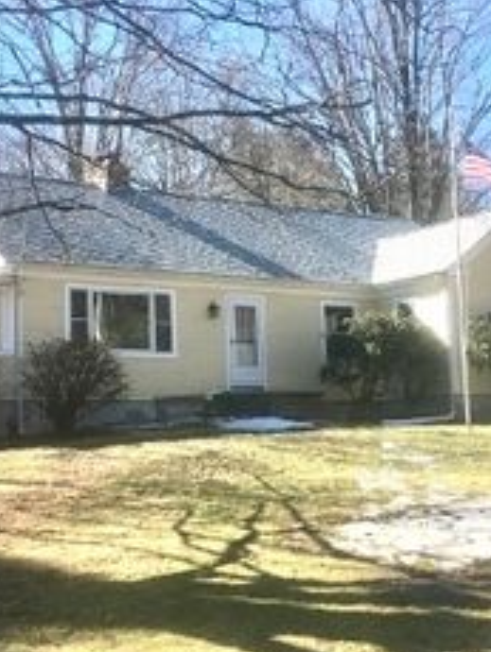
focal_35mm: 63
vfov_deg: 30.7
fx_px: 1189
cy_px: 296
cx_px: 236
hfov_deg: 23.3
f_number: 2.2
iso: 25
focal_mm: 4.15
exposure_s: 1/845
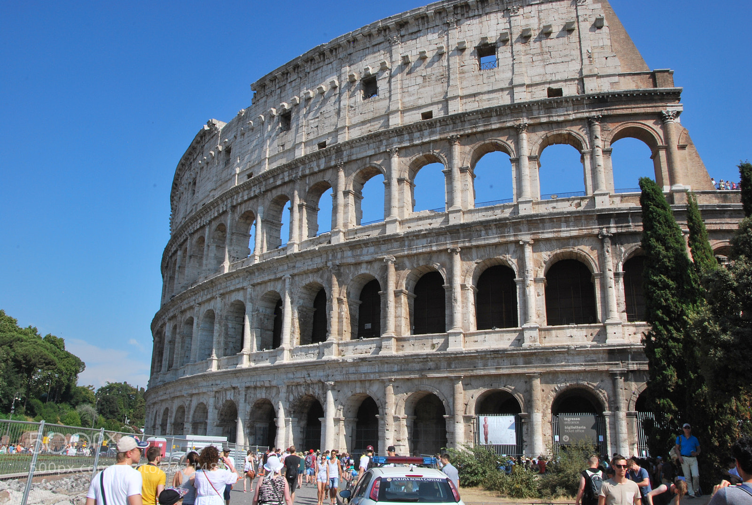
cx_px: 376
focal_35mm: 32
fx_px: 659
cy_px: 252
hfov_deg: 59.4
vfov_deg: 41.9
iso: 200
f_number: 22
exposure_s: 1/60
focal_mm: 21
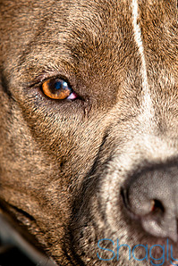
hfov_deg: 3.3
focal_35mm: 419
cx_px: 104
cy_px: 94
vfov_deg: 4.9
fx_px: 3102
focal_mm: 185
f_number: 5
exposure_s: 1/800
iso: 200
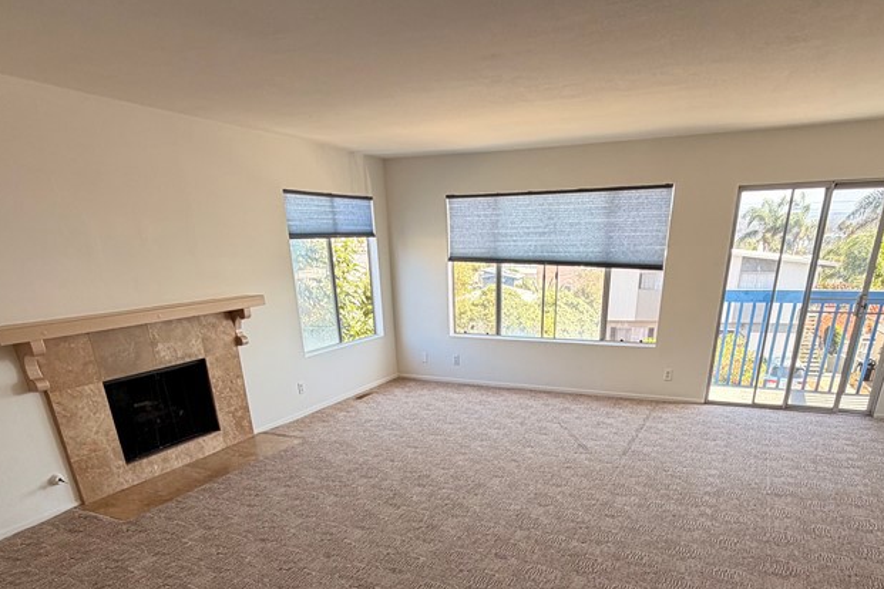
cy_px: 508
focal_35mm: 24
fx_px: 589
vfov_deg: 48.6
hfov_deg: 73.7
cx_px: 468
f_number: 2.2
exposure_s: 1/121
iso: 80
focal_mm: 2.22
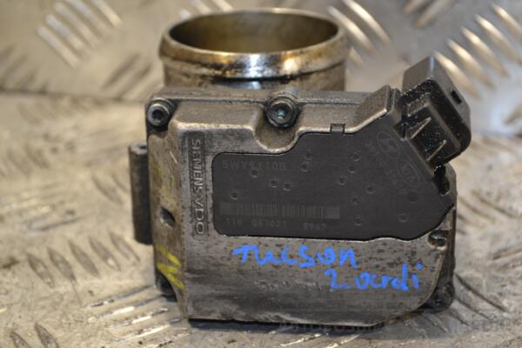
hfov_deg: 26.0
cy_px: 174
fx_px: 1131
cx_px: 261
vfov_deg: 17.5
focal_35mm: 78
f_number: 5.6
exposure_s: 1/60
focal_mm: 52
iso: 560
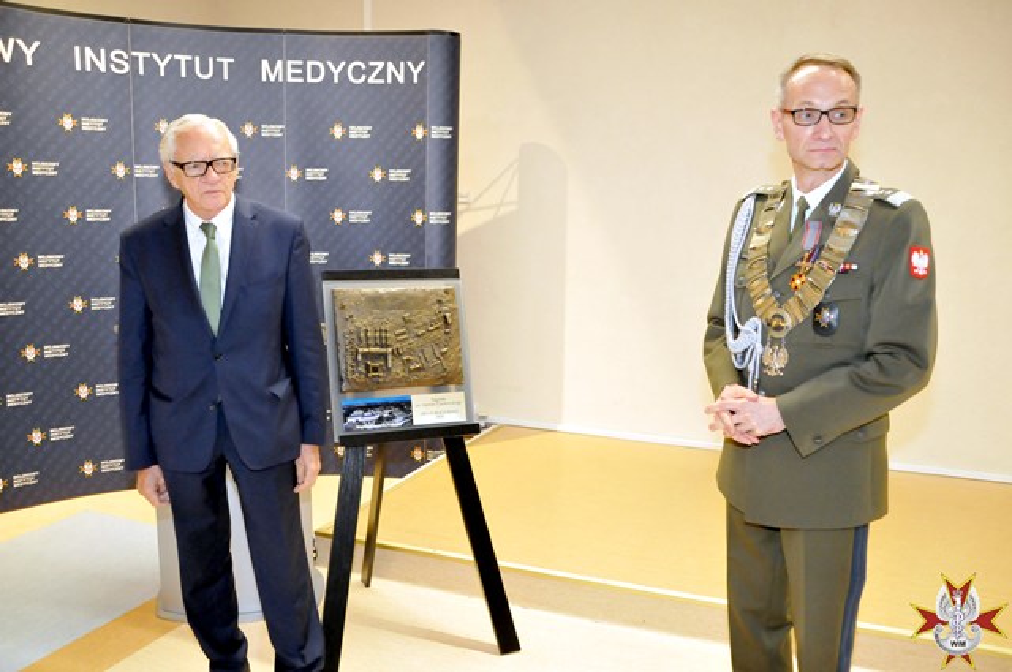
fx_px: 842
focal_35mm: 30
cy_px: 336
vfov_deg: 43.5
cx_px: 506
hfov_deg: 62.0
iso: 2500
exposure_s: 1/100
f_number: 4
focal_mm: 20
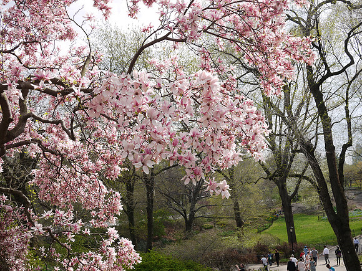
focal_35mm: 40
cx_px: 181
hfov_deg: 46.8
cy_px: 136
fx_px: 418
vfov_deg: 36.0
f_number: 5
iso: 100
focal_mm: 20
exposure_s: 1/400
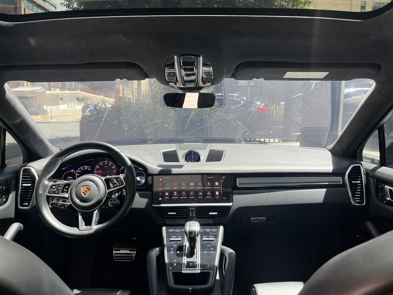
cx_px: 196
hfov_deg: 67.3
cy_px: 148
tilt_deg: -7.8
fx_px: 295
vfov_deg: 53.1
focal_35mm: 26
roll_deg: -0.9
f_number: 1.6
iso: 40
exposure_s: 1/156
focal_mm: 5.1
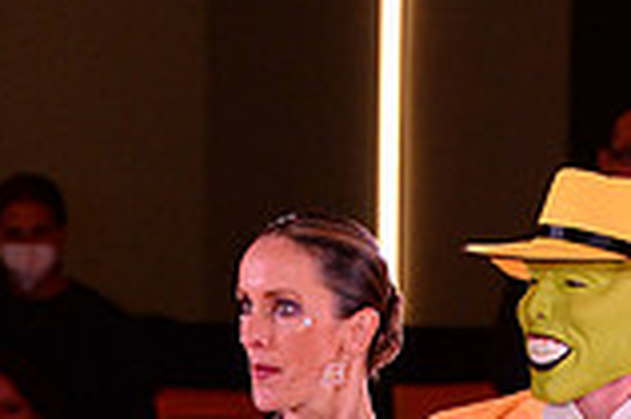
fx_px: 12852
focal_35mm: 734
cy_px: 782
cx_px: 421
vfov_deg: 1.9
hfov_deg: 2.8
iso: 4000
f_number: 6.3
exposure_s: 1/250
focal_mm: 200
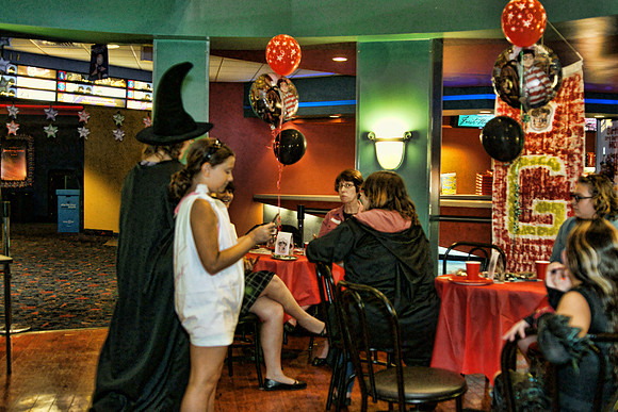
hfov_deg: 46.4
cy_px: 206
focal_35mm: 42
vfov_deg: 31.9
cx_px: 309
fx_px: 721
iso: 800
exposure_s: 1/60
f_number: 2.8
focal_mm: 28
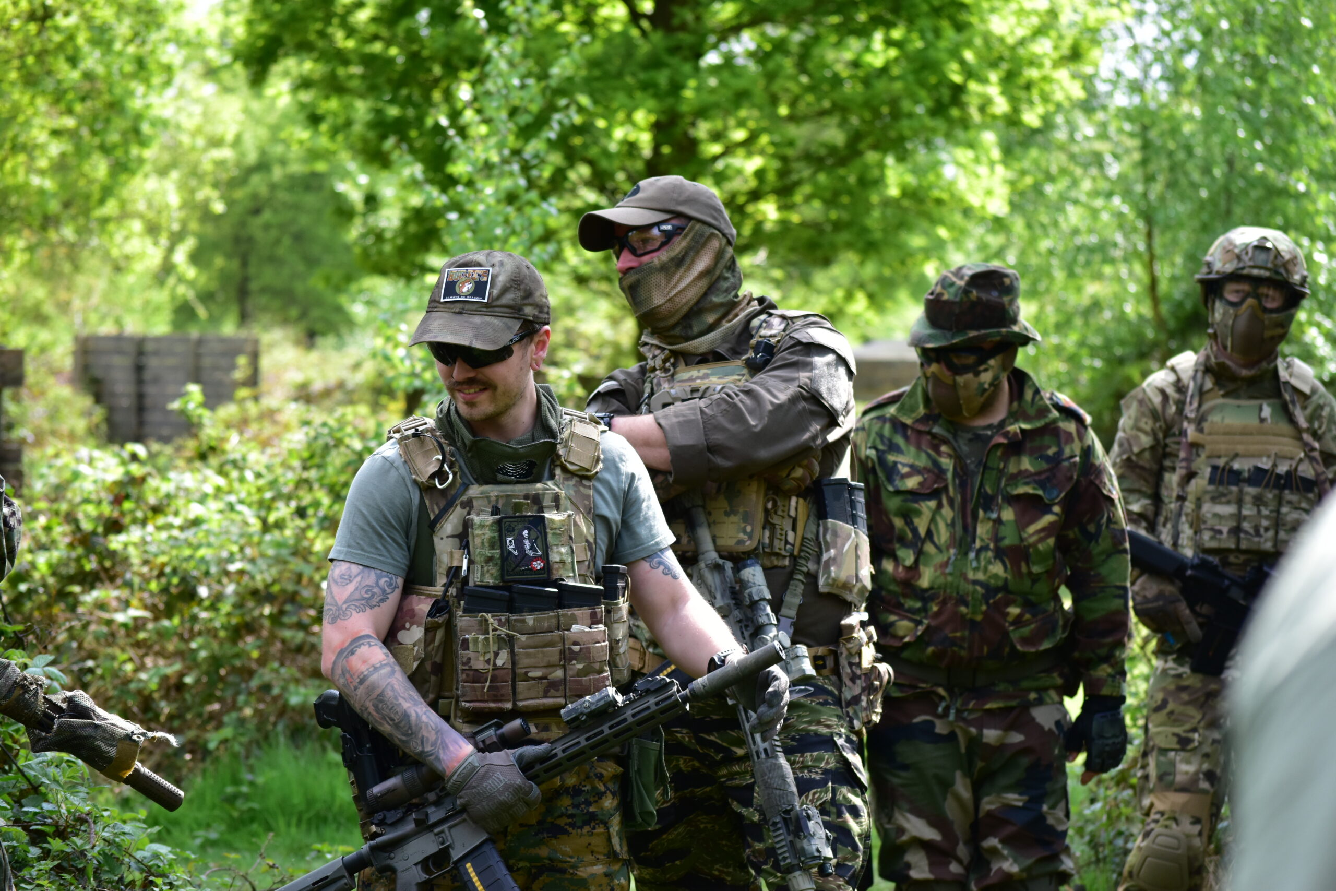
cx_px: 668
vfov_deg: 11.1
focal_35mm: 123
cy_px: 446
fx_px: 4565
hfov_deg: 16.7
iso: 560
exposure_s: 1/800
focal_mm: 82
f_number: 4.2
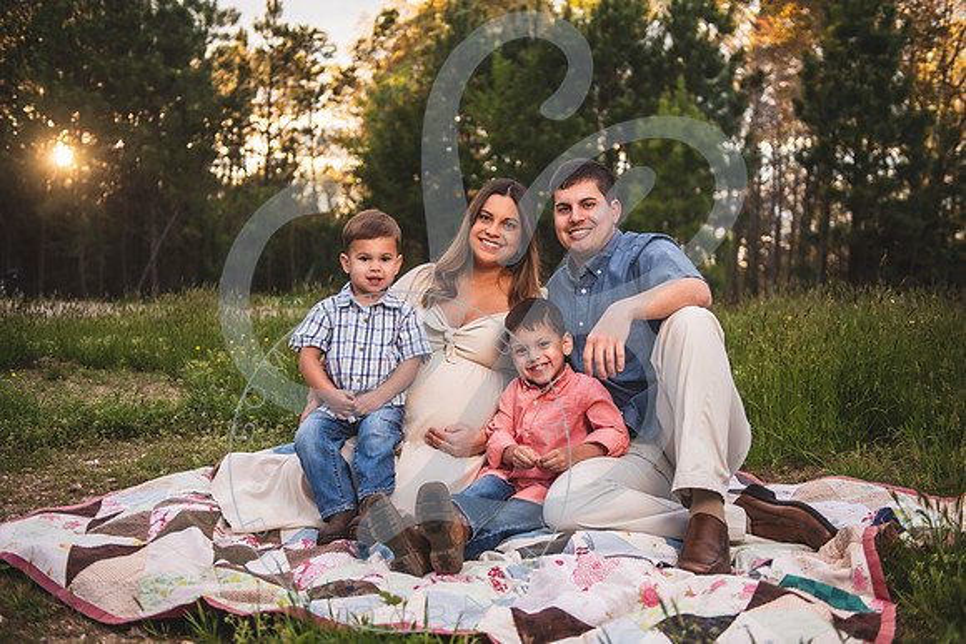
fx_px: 1127
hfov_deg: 46.4
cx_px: 483
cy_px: 322
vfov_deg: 31.9
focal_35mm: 42
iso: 100
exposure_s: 1/250
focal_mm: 42
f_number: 2.8
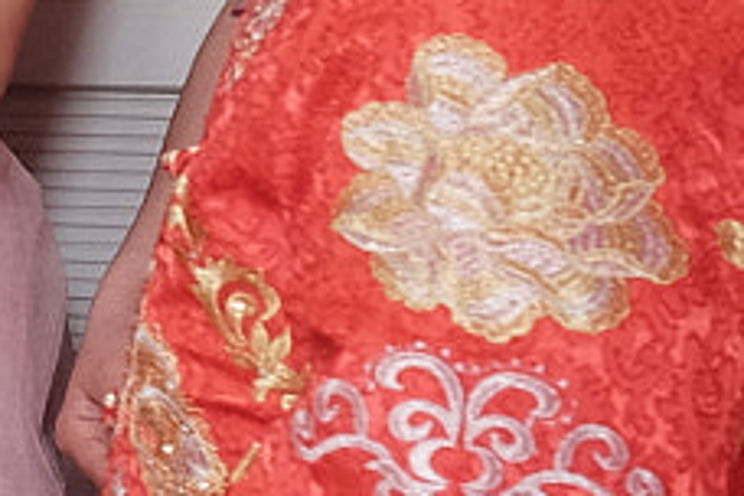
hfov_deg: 7.5
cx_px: -1318
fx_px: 5084
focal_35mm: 246
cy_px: 16
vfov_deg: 5.6
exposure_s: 1/60
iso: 800
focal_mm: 23
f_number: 4
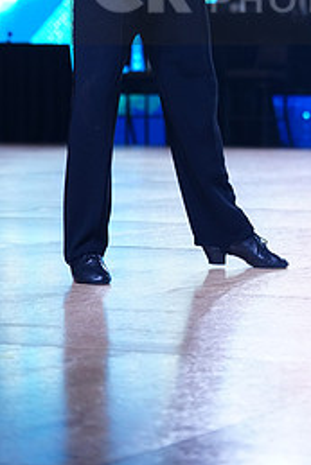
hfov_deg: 8.7
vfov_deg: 12.9
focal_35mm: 157
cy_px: -14
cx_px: 319
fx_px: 2032
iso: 1250
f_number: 2.8
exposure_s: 1/1000
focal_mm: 70
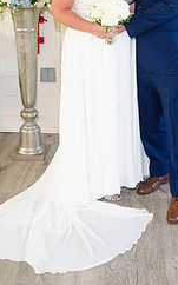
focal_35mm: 68
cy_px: 52
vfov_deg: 29.4
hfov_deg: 19.1
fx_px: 528
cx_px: 117
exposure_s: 1/125
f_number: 5.6
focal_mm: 24
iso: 400
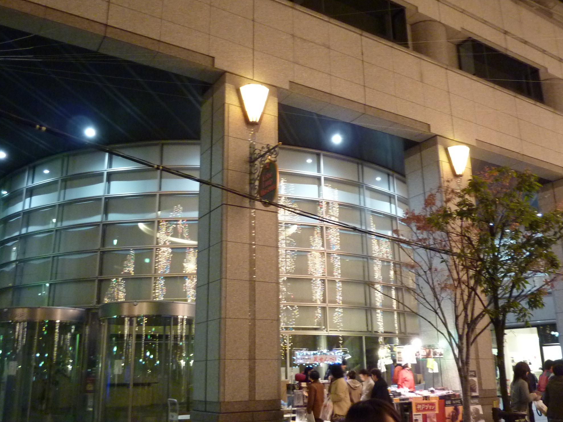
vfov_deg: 44.2
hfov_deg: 56.8
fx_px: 520
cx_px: 287
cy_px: 210
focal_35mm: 32
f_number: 3.3
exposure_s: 1/13
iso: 400
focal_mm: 4.1
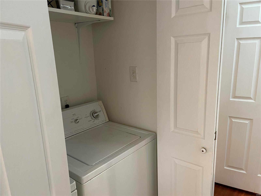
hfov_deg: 67.3
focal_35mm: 26
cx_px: 130
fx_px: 196
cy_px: 98
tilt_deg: -14.0
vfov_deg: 53.1
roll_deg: +2.4
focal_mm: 4.2
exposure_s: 1/60
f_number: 1.6
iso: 320
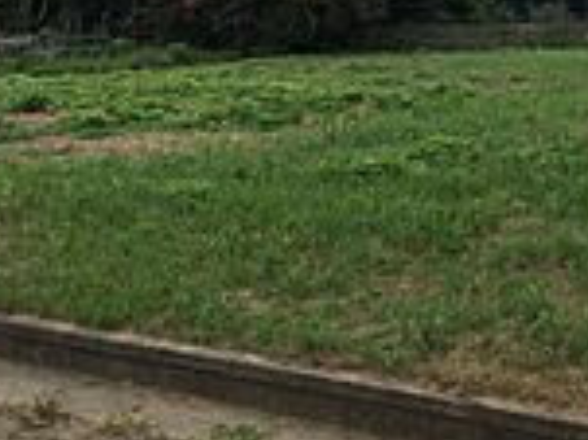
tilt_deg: -3.0
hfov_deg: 24.6
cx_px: 537
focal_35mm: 77
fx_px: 1307
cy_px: 62
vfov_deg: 18.8
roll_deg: +1.6
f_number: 2.2
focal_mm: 4.15
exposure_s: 1/1425
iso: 25
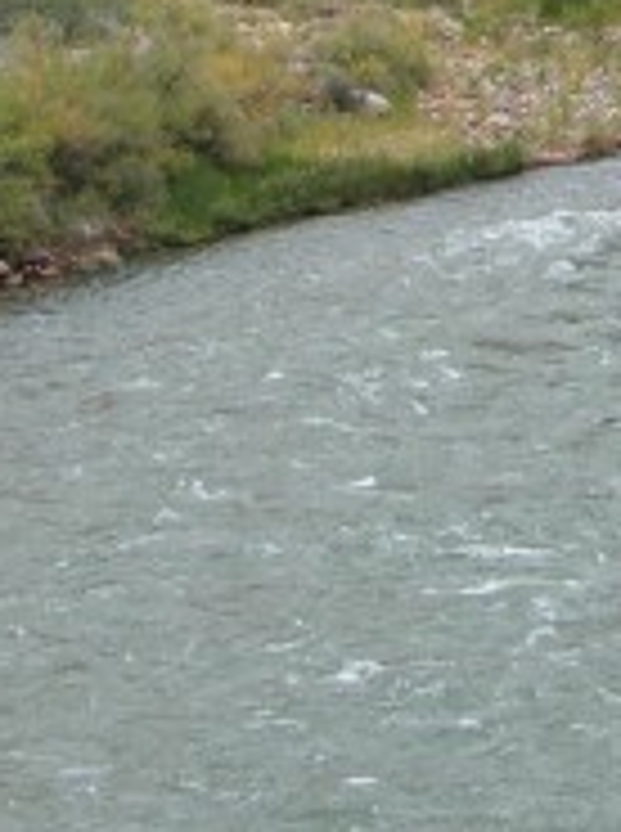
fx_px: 6193
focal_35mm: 258
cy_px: -382
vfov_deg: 7.6
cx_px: 1197
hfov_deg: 5.6
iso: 50
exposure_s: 1/113
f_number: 4
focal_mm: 15.7
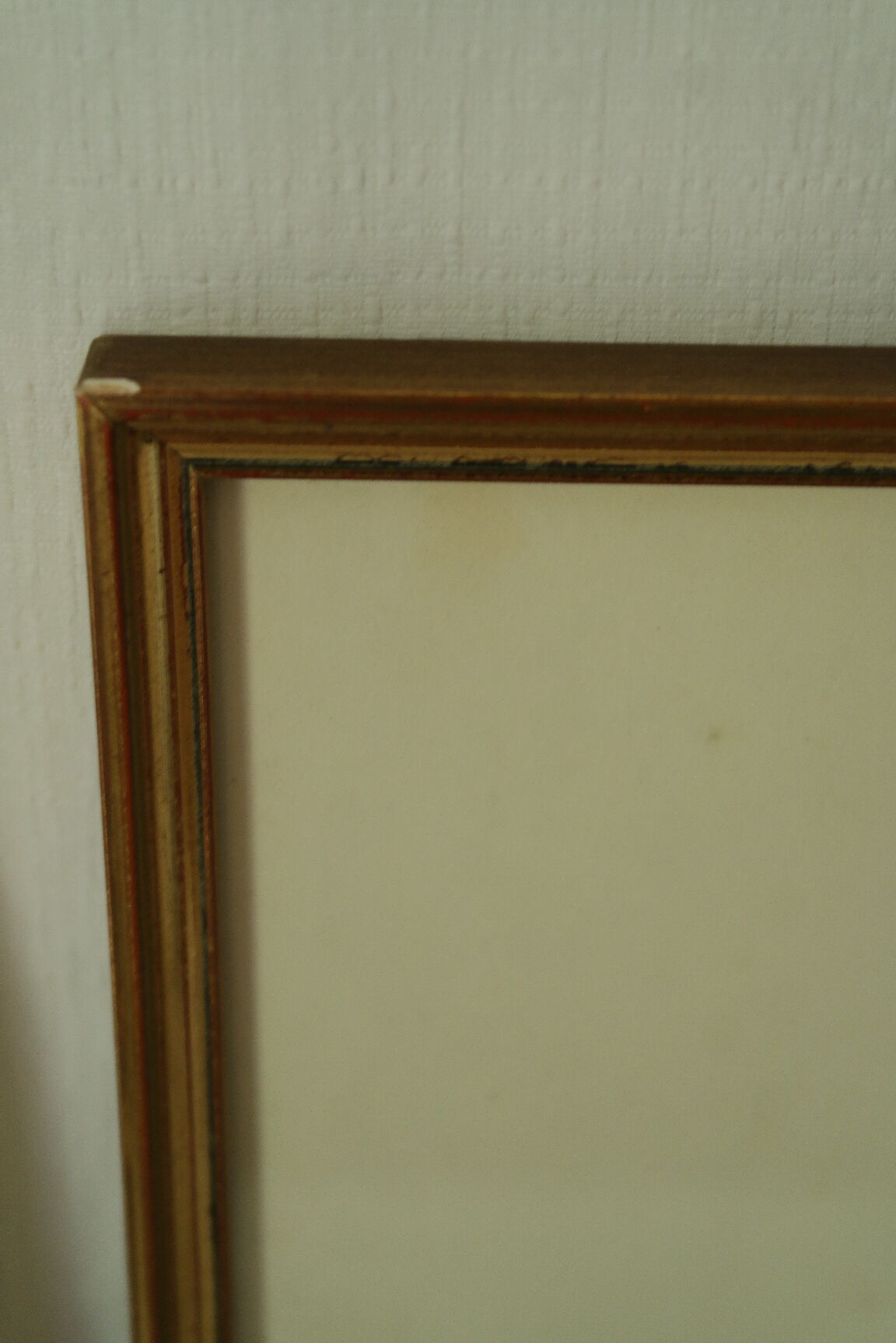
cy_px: 672
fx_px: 2874
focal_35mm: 77
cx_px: 448
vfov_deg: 26.3
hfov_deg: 17.7
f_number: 5.6
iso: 800
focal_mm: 50
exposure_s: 1/30
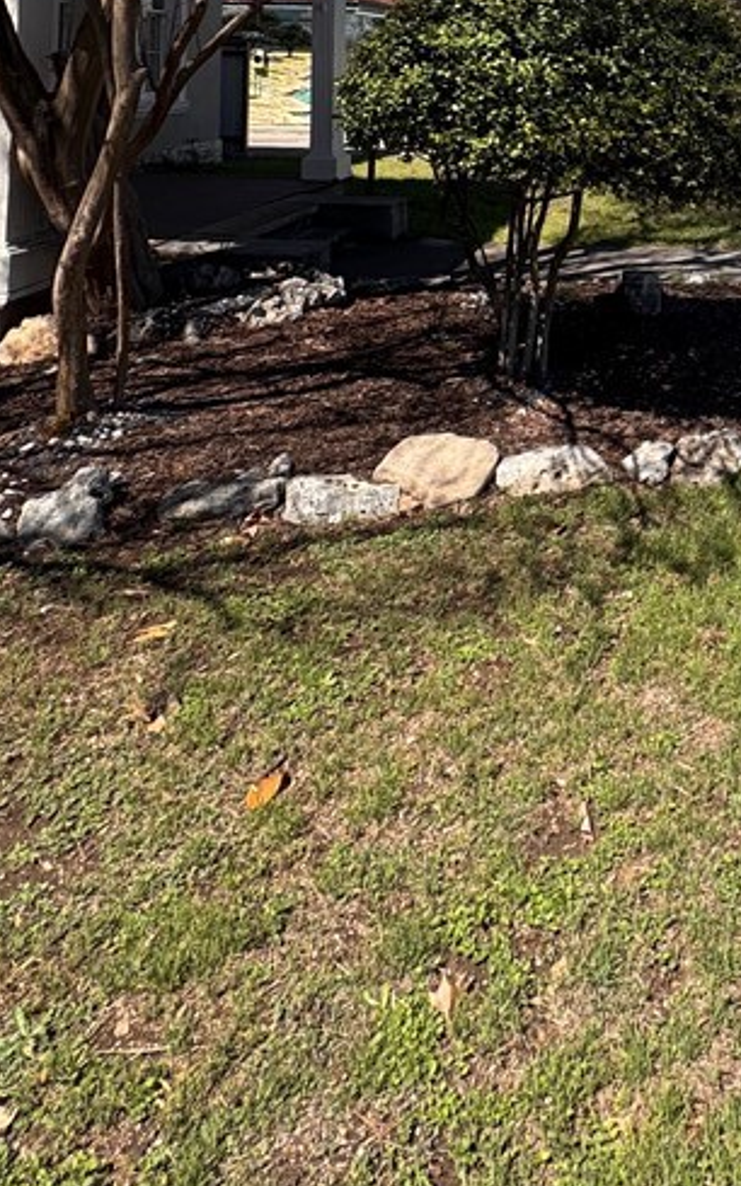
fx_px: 1002
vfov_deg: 51.2
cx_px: 758
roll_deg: -0.3
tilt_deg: +1.5
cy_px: 41
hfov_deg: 36.1
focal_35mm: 31
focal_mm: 2.22
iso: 40
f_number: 2.2
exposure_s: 1/1236
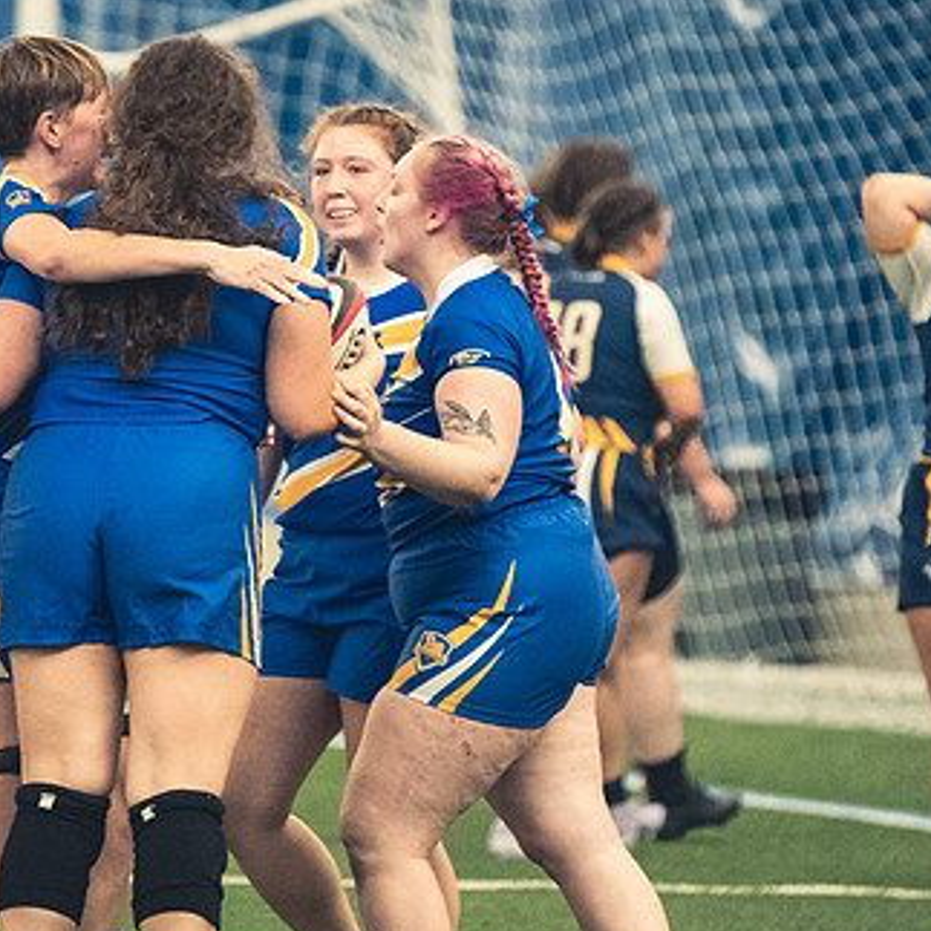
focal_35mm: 458
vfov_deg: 3.8
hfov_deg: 3.8
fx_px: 13936
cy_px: 415
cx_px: 412
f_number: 2.8
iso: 12800
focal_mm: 200
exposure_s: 1/500
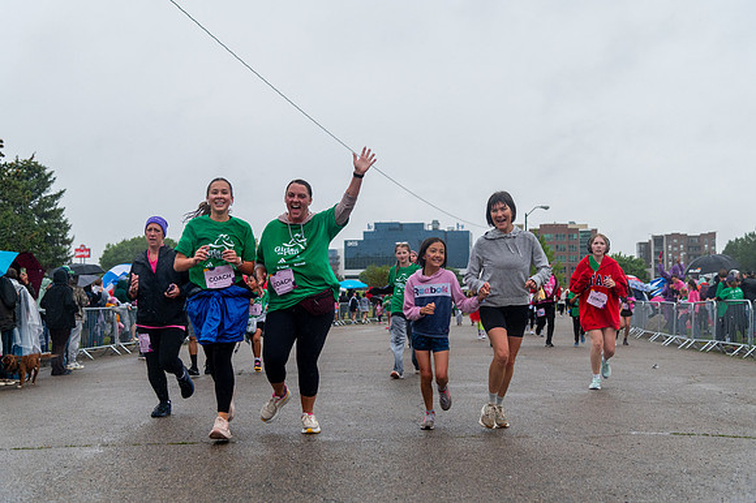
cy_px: 252
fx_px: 982
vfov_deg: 28.7
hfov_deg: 42.1
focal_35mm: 47
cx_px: 378
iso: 1600
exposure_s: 1/3200
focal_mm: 46
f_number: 4
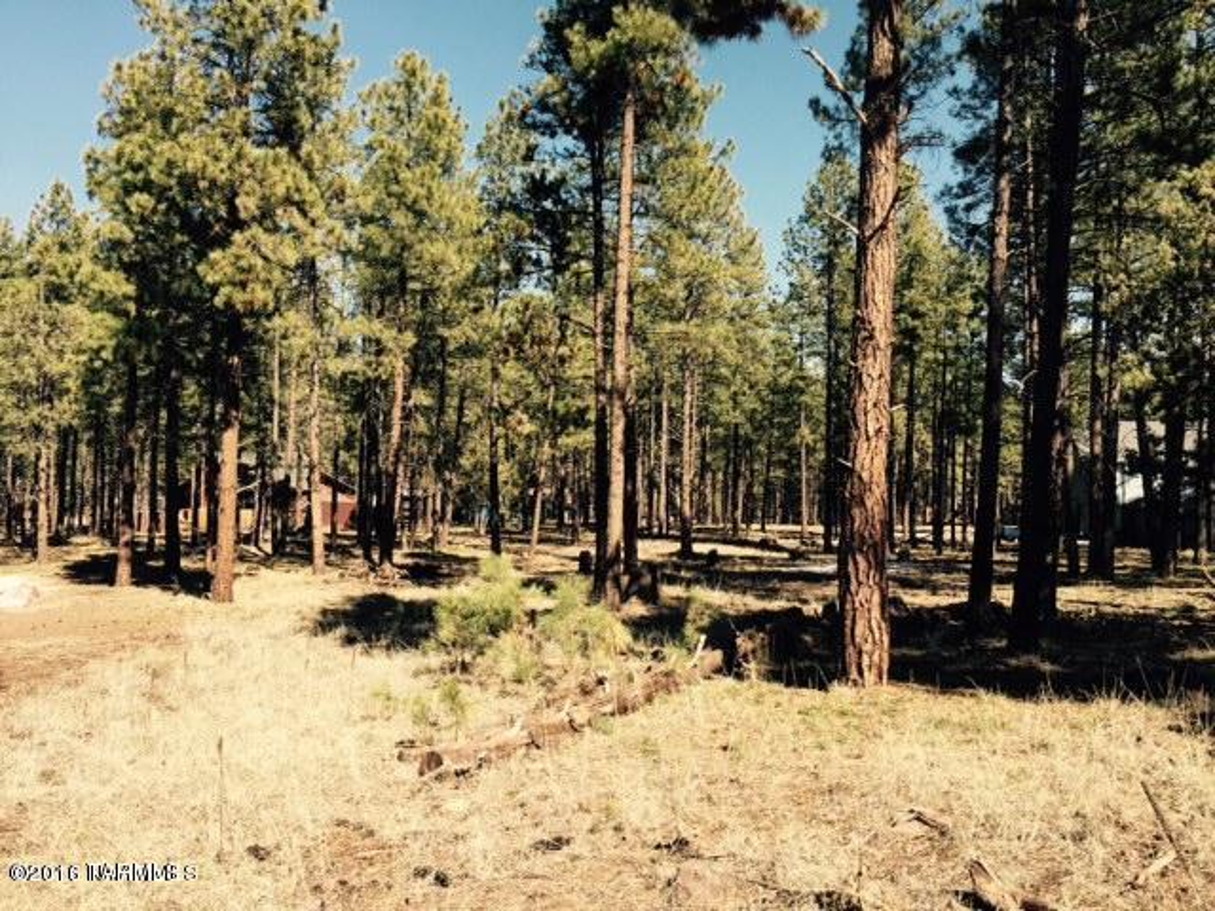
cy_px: 456
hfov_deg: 61.7
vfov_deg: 48.2
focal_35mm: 29
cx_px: 608
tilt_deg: -0.3
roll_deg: -1.9
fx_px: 1018
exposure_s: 1/964
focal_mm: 4.15
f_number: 2.2
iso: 32
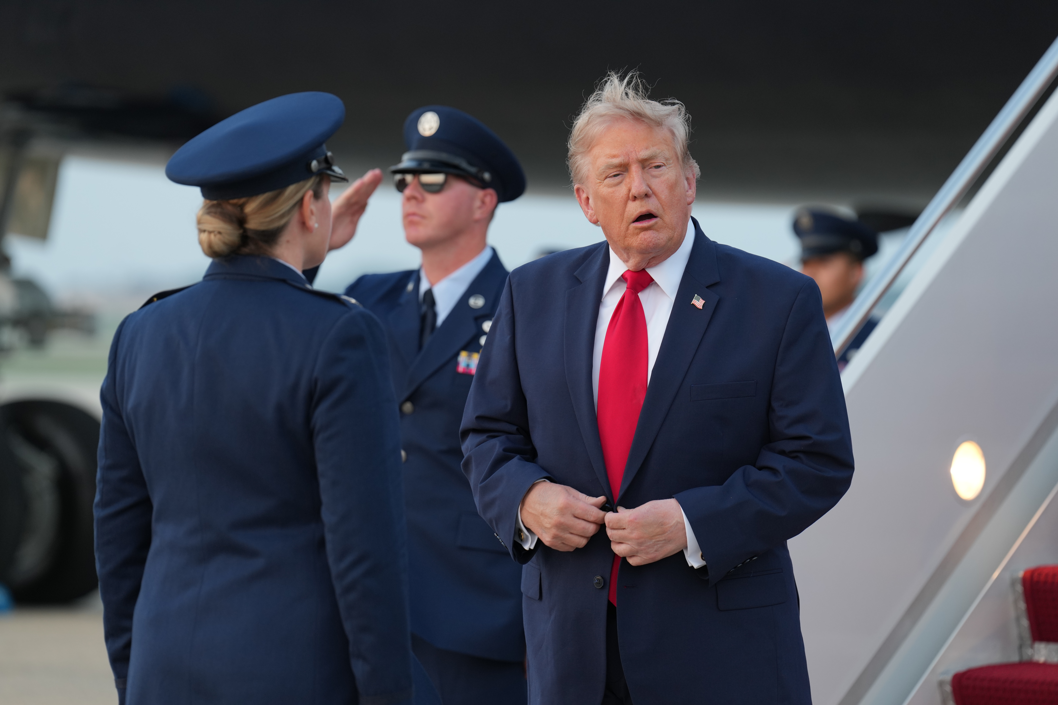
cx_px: 529
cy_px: 352
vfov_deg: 7.6
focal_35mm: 180
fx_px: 5290
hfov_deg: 11.4
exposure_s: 1/160
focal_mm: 180
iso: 500
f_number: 3.5
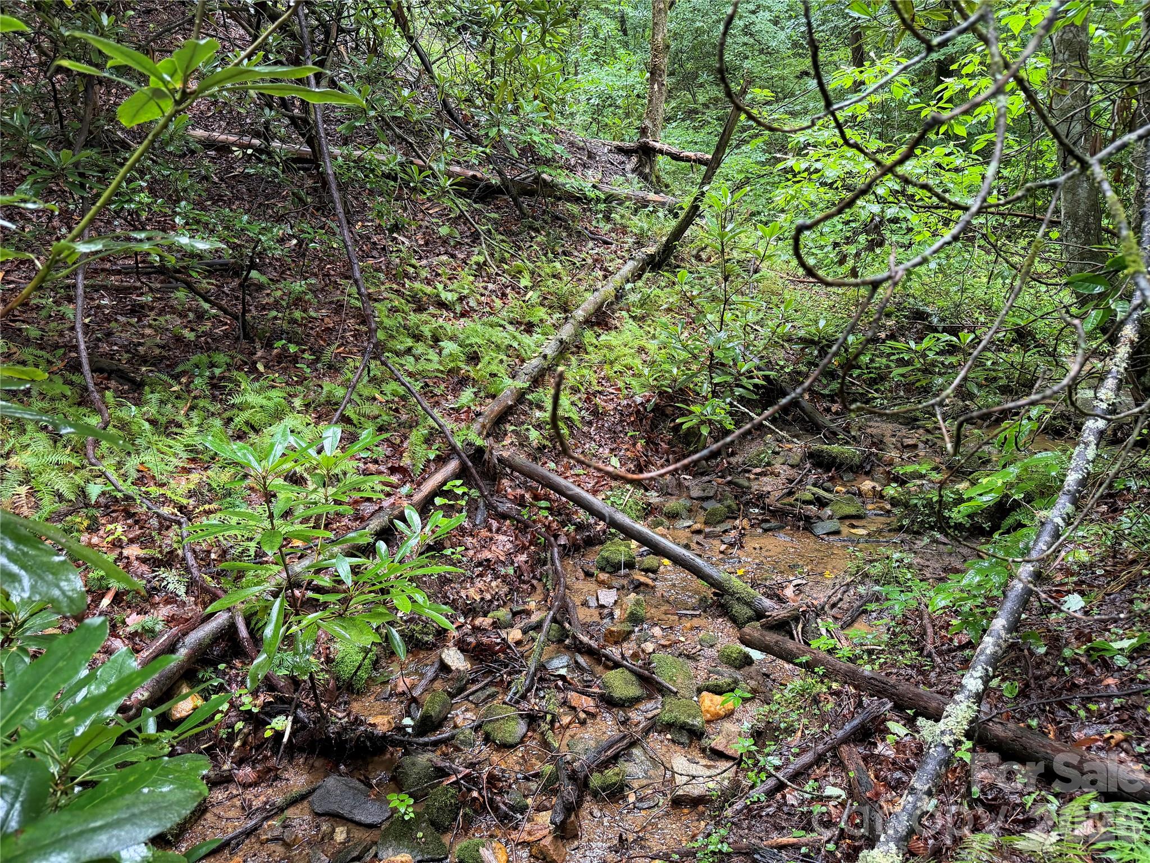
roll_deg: +0.0
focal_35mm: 24
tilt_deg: -13.6
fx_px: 797
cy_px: 432
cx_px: 575
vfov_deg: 56.8
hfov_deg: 71.6
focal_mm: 6.76
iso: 250
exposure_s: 1/60
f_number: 1.78
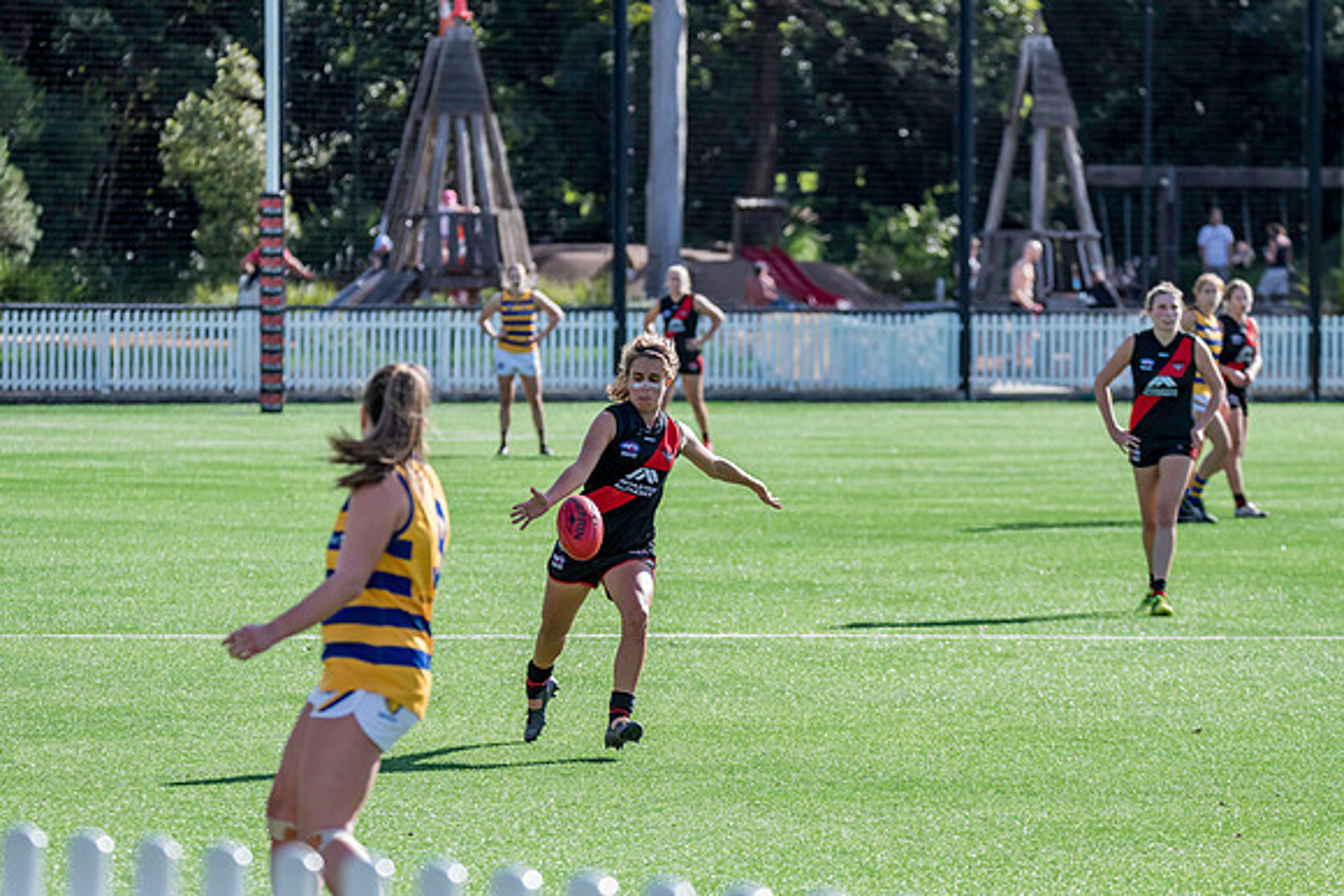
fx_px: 9294
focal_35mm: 249
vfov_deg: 5.5
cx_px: 672
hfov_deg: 8.3
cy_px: 448
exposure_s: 1/1600
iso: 800
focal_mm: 240
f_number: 7.1
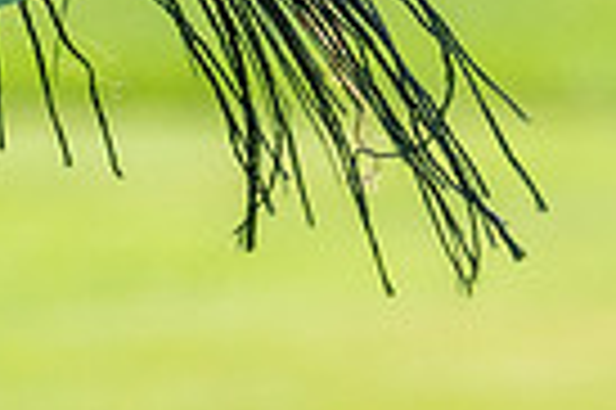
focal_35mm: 2248
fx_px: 38420
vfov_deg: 0.6
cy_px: -580
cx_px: -65
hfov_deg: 0.9
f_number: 5
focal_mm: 300
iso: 500
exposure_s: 1/1600
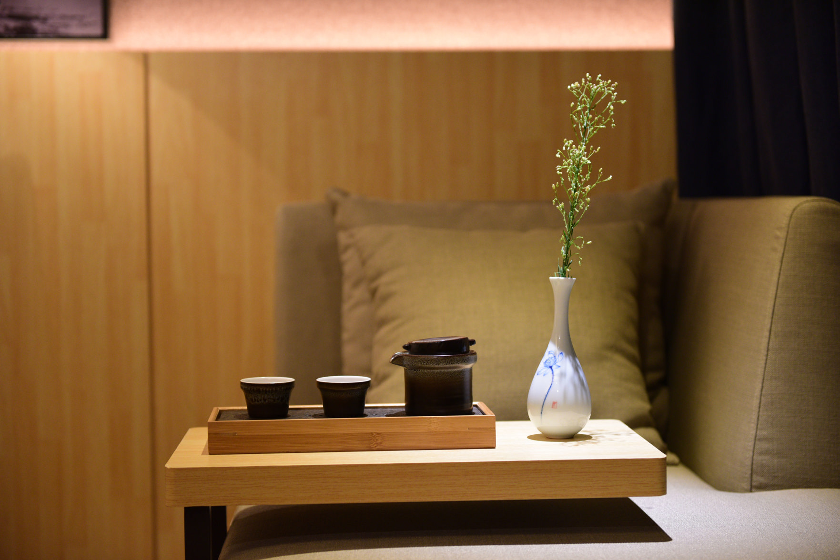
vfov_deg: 19.5
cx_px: 420
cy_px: 280
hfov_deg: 28.8
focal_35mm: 70
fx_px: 1633
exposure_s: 1/100
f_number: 2.8
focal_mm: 70
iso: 1250
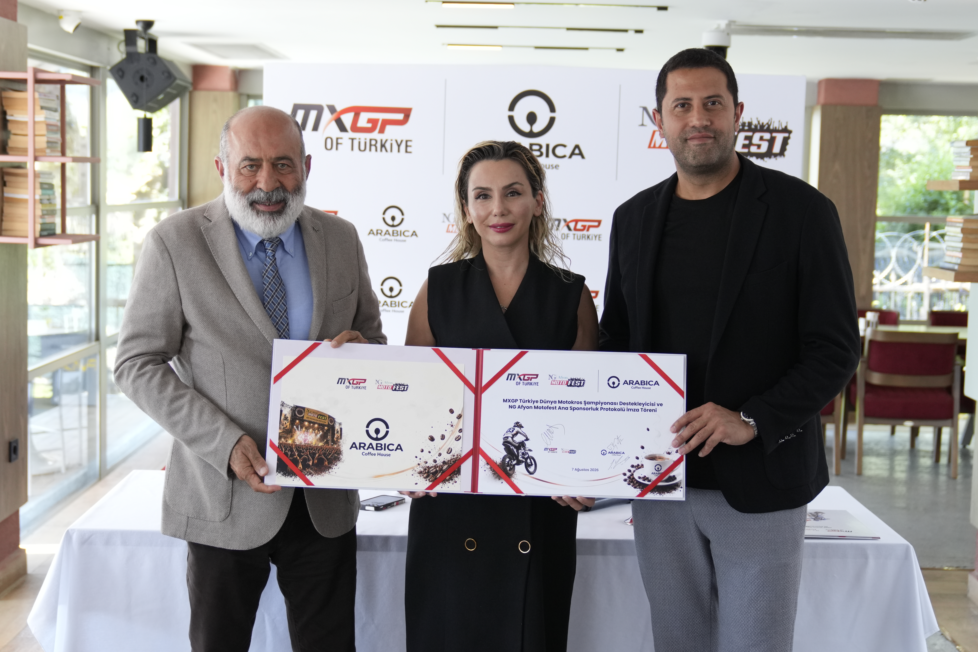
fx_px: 1440
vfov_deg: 25.5
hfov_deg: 37.5
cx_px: 497
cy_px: 332
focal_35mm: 53
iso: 800
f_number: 2.8
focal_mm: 35
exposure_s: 1/250
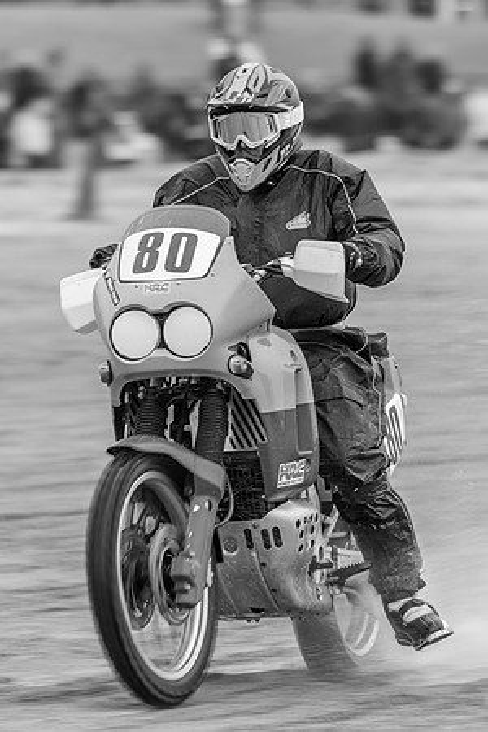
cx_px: 182
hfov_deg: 2.6
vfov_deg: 3.8
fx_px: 10957
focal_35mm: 539
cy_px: 346
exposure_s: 1/125
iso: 110
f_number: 4
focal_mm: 200
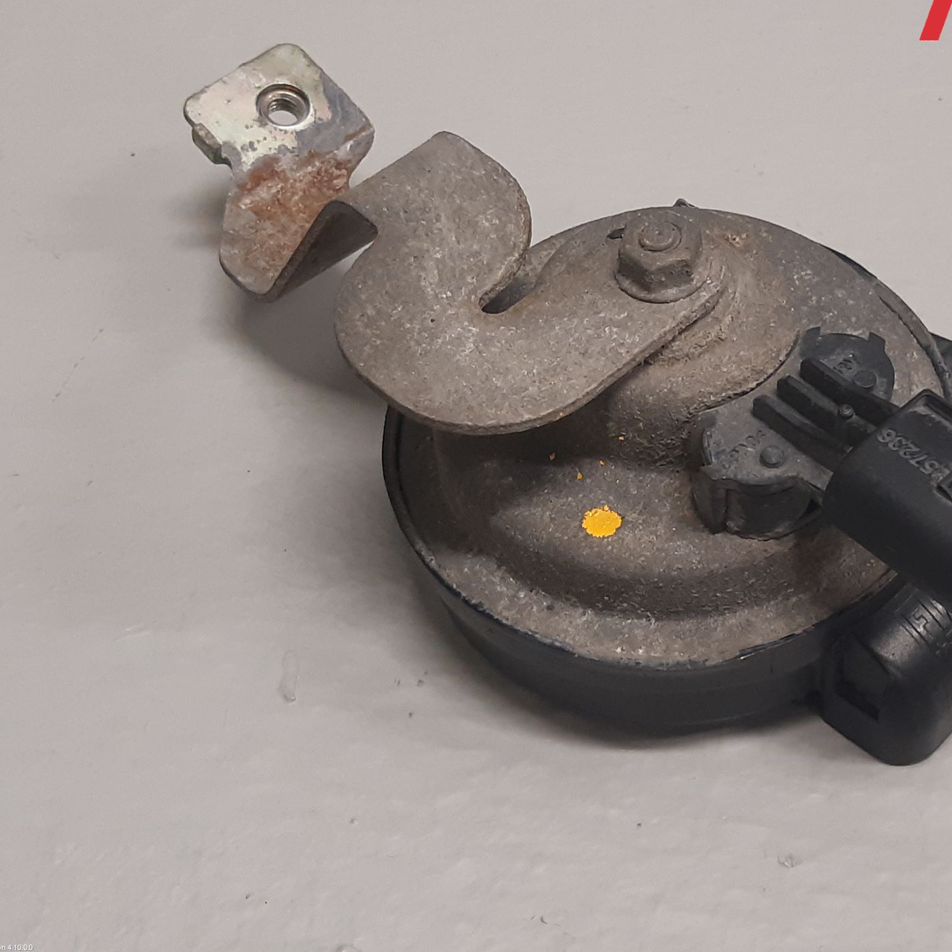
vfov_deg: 49.7
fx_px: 1027
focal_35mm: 33
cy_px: 441
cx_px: 646
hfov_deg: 48.8
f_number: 1.7
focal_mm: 3.93
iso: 160
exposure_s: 1/50
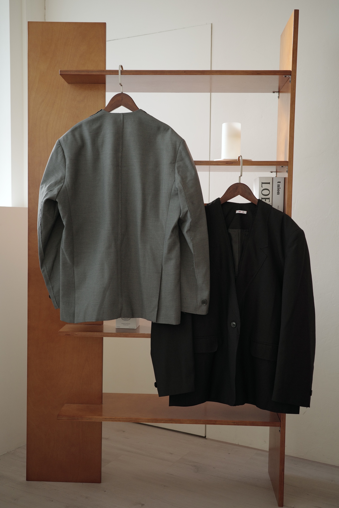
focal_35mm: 40
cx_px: 170
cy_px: 254
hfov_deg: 33.4
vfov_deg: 48.5
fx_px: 565
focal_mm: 26
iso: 320
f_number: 2.8
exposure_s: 1/250
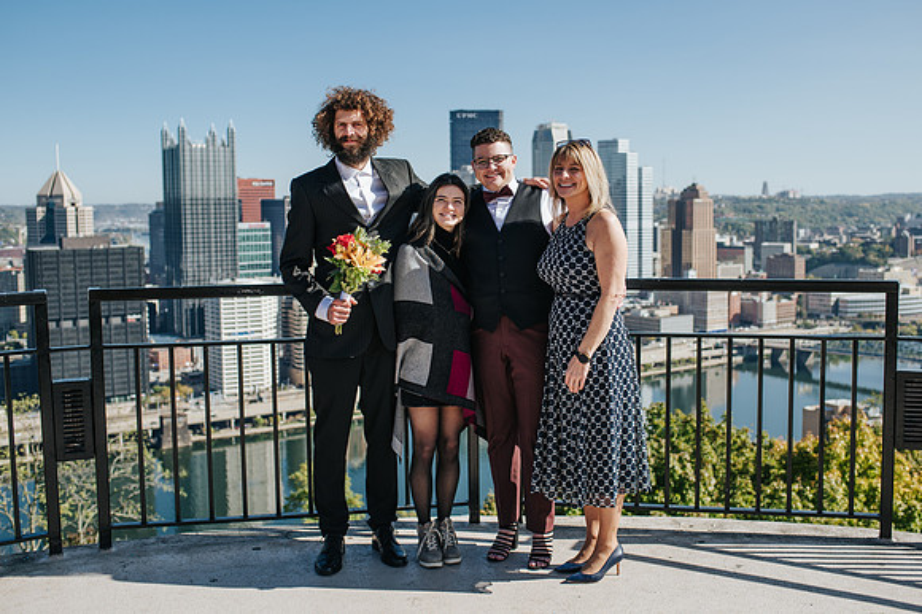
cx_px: 481
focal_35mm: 40
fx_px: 1023
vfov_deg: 33.4
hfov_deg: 48.5
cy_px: 288
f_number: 3.2
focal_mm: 35
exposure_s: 1/1250
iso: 125
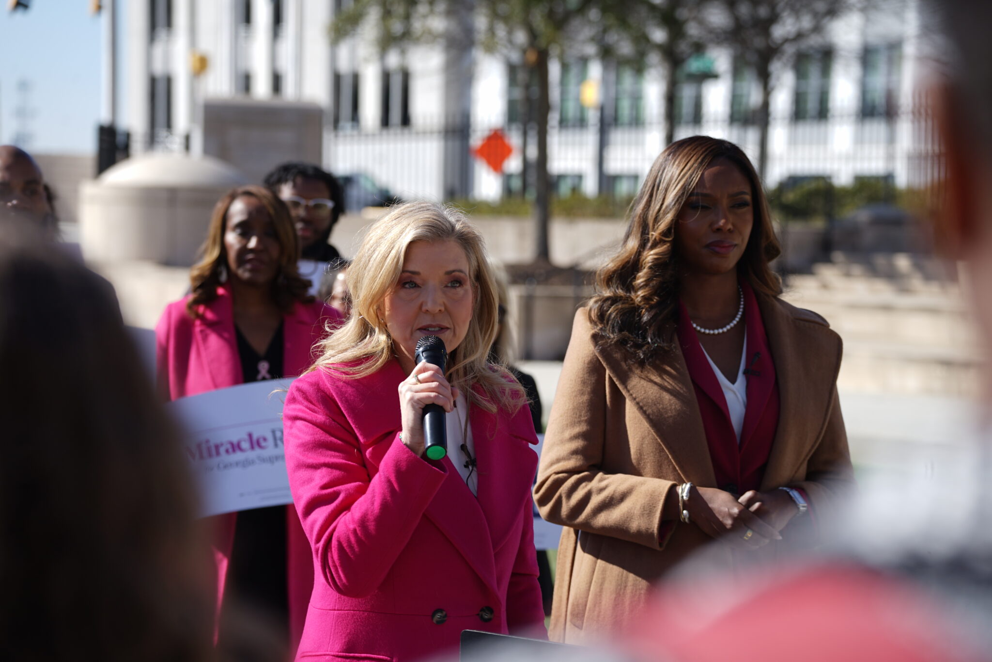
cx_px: 496
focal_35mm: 147
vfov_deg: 9.3
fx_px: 4050
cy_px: 331
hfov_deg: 14.0
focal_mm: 147
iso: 80
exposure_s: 1/250
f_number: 6.3
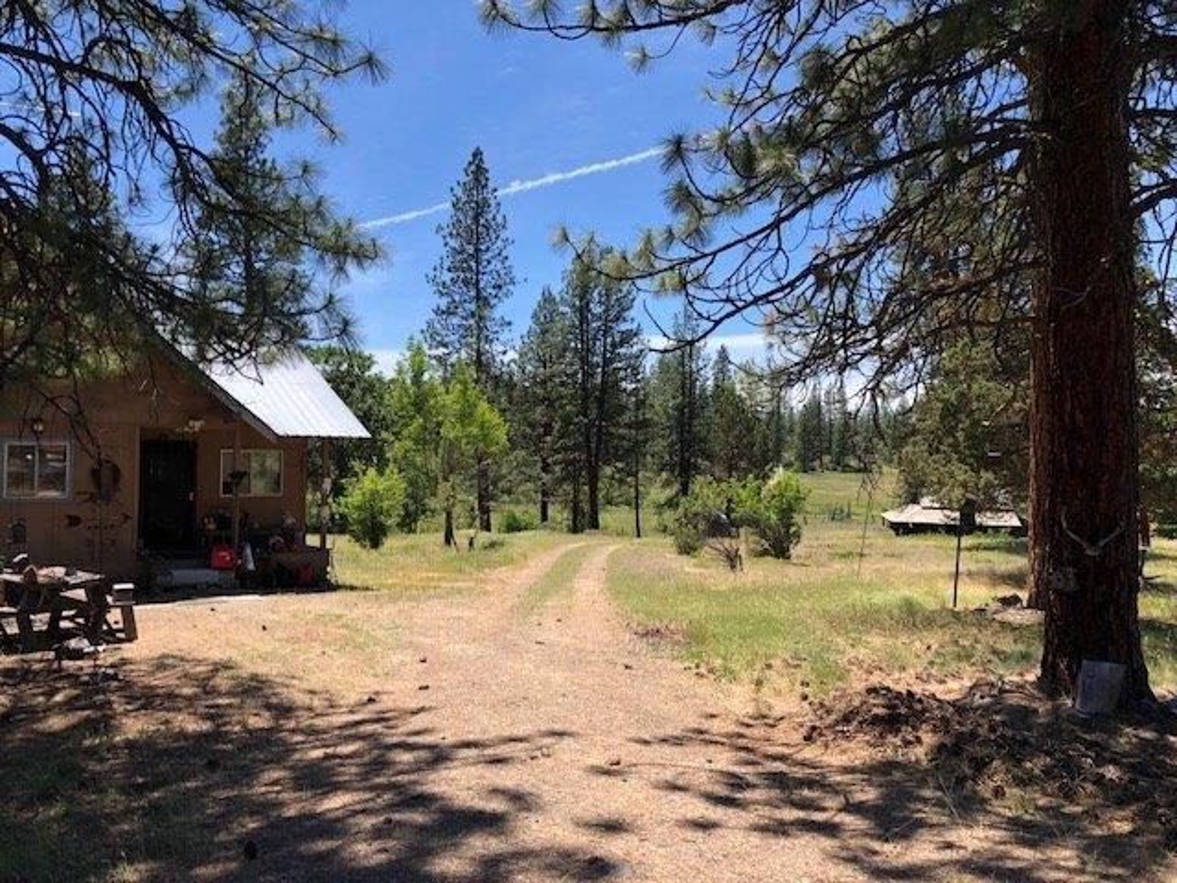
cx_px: 588
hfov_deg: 63.4
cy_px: 442
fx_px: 952
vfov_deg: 49.7
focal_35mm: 28
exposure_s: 1/979
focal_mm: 3.99
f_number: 1.8
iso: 20
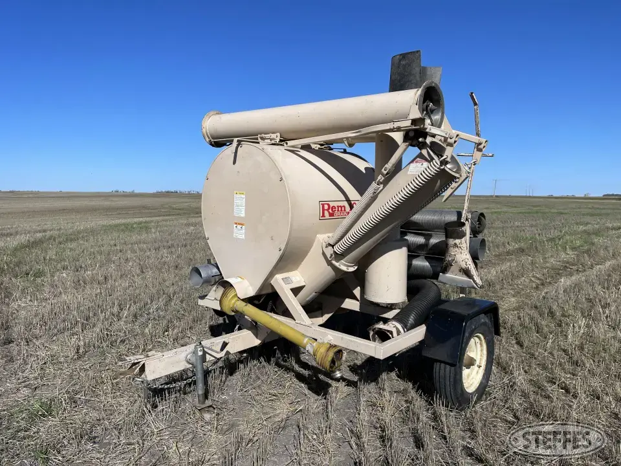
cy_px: 233
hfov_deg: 67.3
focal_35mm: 26
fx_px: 466
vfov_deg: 53.1
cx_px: 310
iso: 32
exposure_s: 1/5618
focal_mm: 5.1
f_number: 1.6
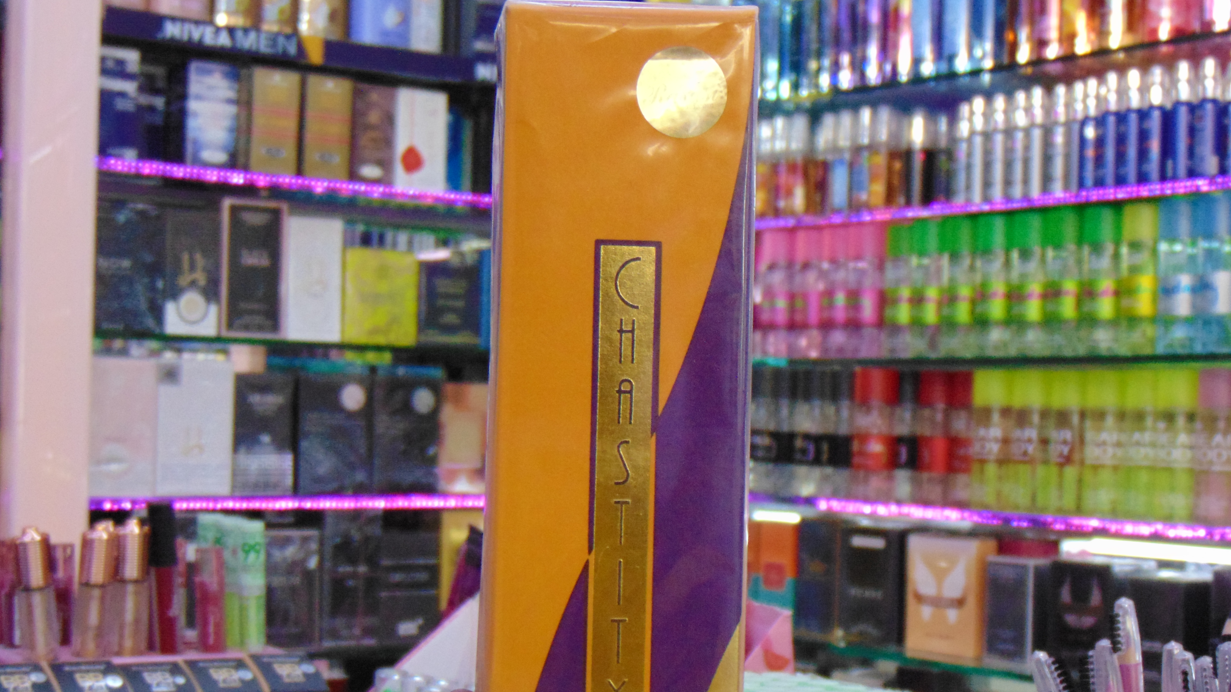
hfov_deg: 32.3
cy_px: 428
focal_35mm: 65
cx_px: 688
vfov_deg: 18.5
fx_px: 2122
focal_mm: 9
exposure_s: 1/250
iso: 320
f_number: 3.5
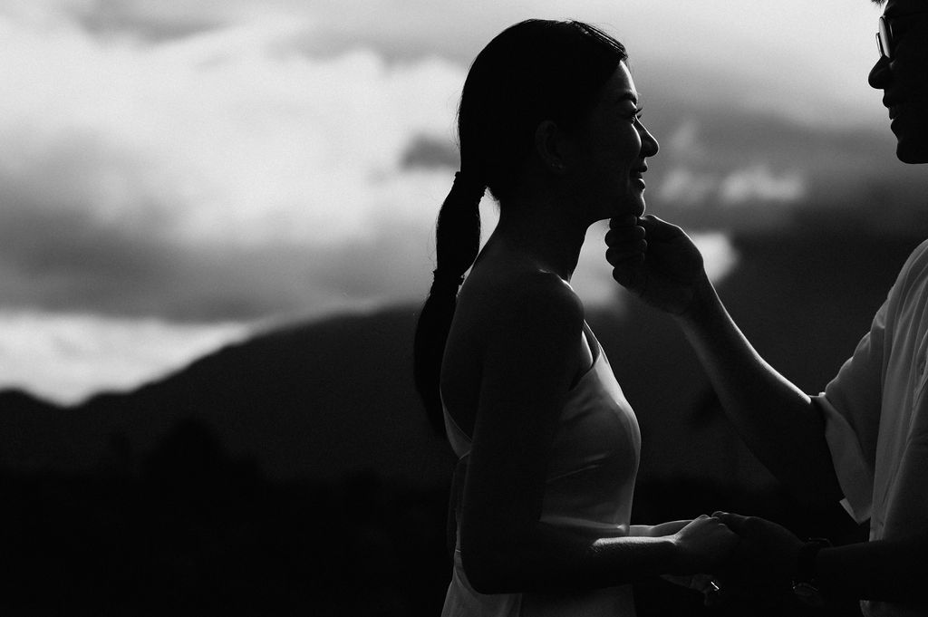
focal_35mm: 85
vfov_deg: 16.0
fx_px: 2189
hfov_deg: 23.9
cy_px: 308
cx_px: 464
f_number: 4
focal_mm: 85
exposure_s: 1/1250
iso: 100
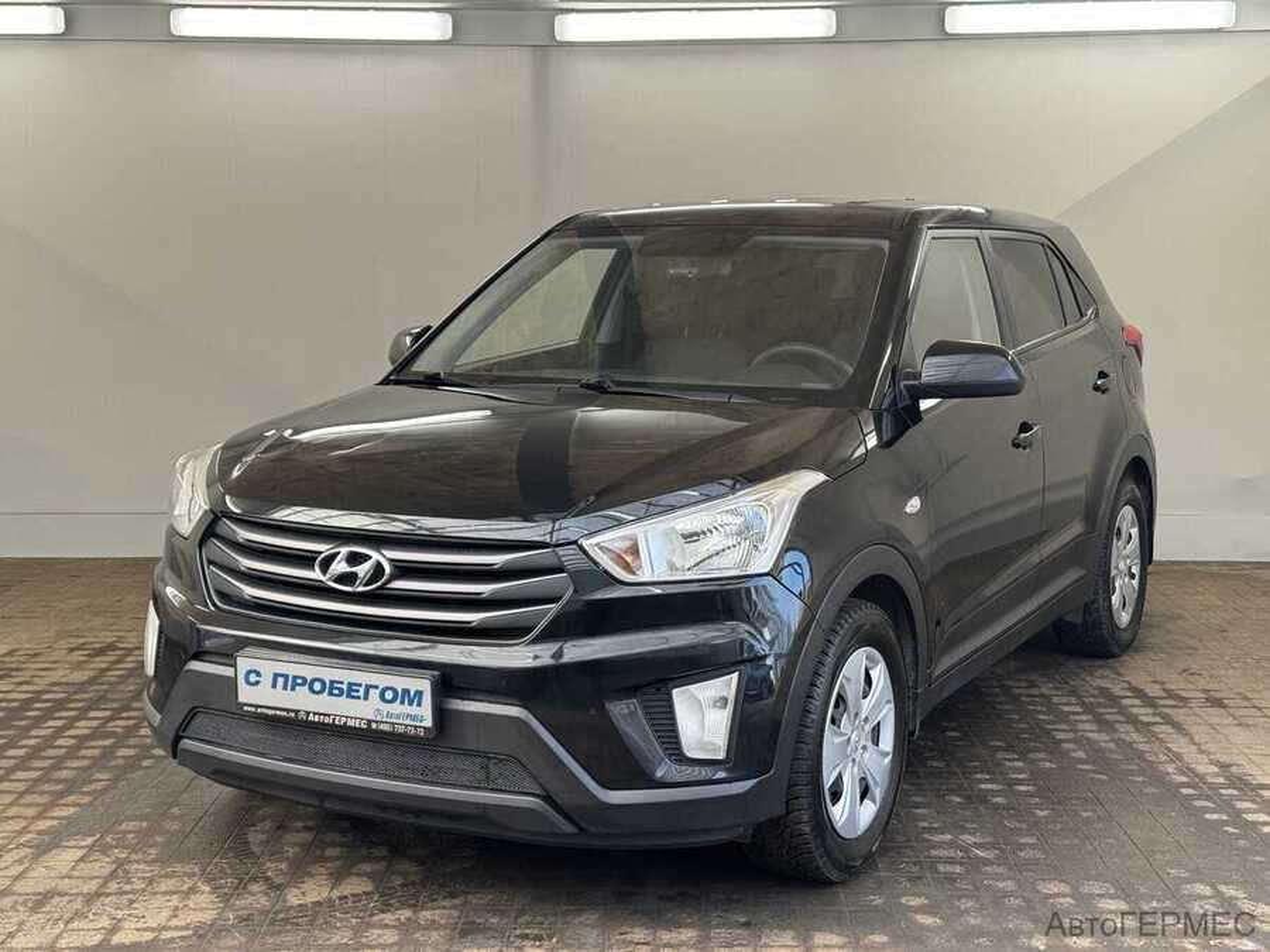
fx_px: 1761
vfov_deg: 30.3
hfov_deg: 39.7
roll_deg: -0.7
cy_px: 476
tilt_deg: -9.5
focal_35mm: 48
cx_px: 635
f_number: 1.78
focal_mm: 6.76
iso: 64
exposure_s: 1/211
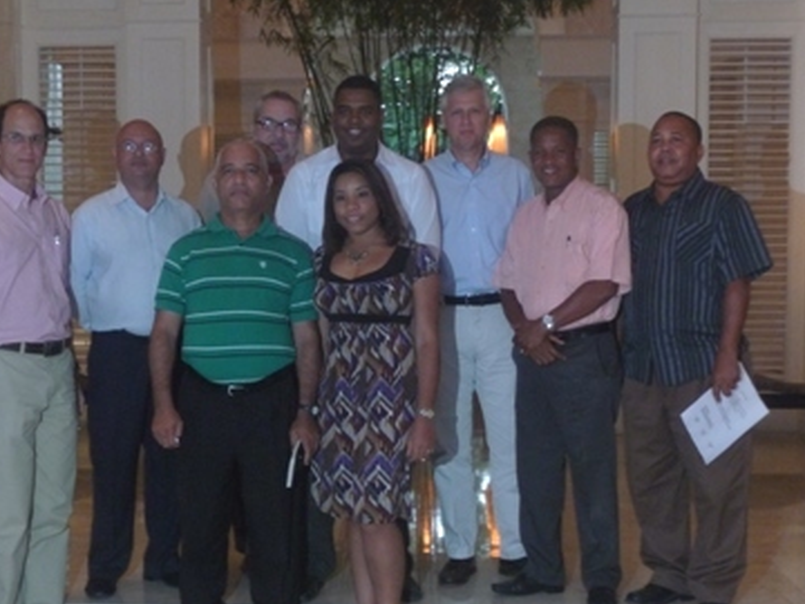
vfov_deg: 26.1
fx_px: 1302
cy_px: 356
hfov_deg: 34.3
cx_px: 358
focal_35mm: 56
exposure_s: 1/8
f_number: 4.1
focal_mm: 7.6
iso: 400
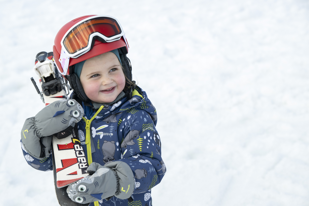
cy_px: 103
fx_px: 867
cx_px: 154
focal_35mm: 101
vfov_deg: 13.6
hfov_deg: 20.2
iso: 100
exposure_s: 1/320
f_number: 7.1
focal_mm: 101
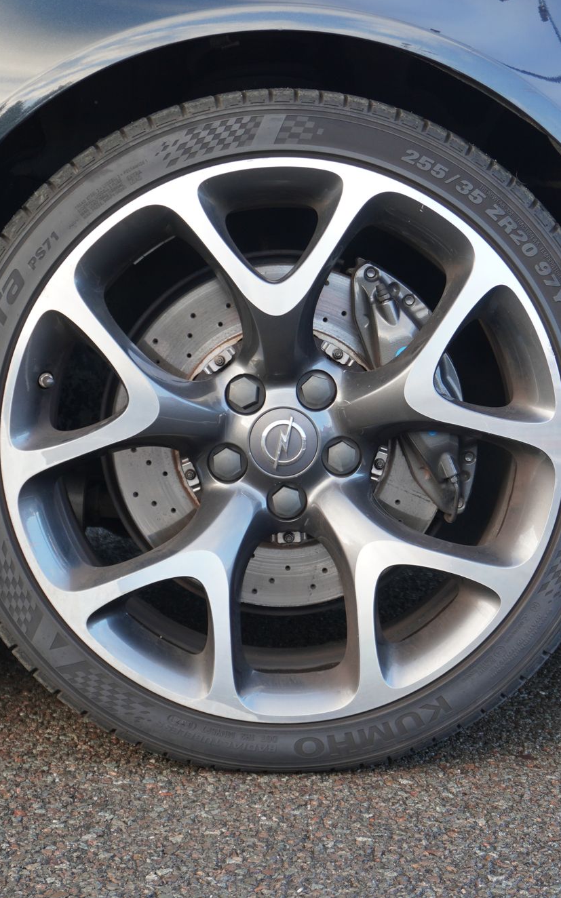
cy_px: 447
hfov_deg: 22.4
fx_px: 1414
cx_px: 286
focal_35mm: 58
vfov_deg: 35.2
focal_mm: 25
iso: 200
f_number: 4.5
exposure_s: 1/40
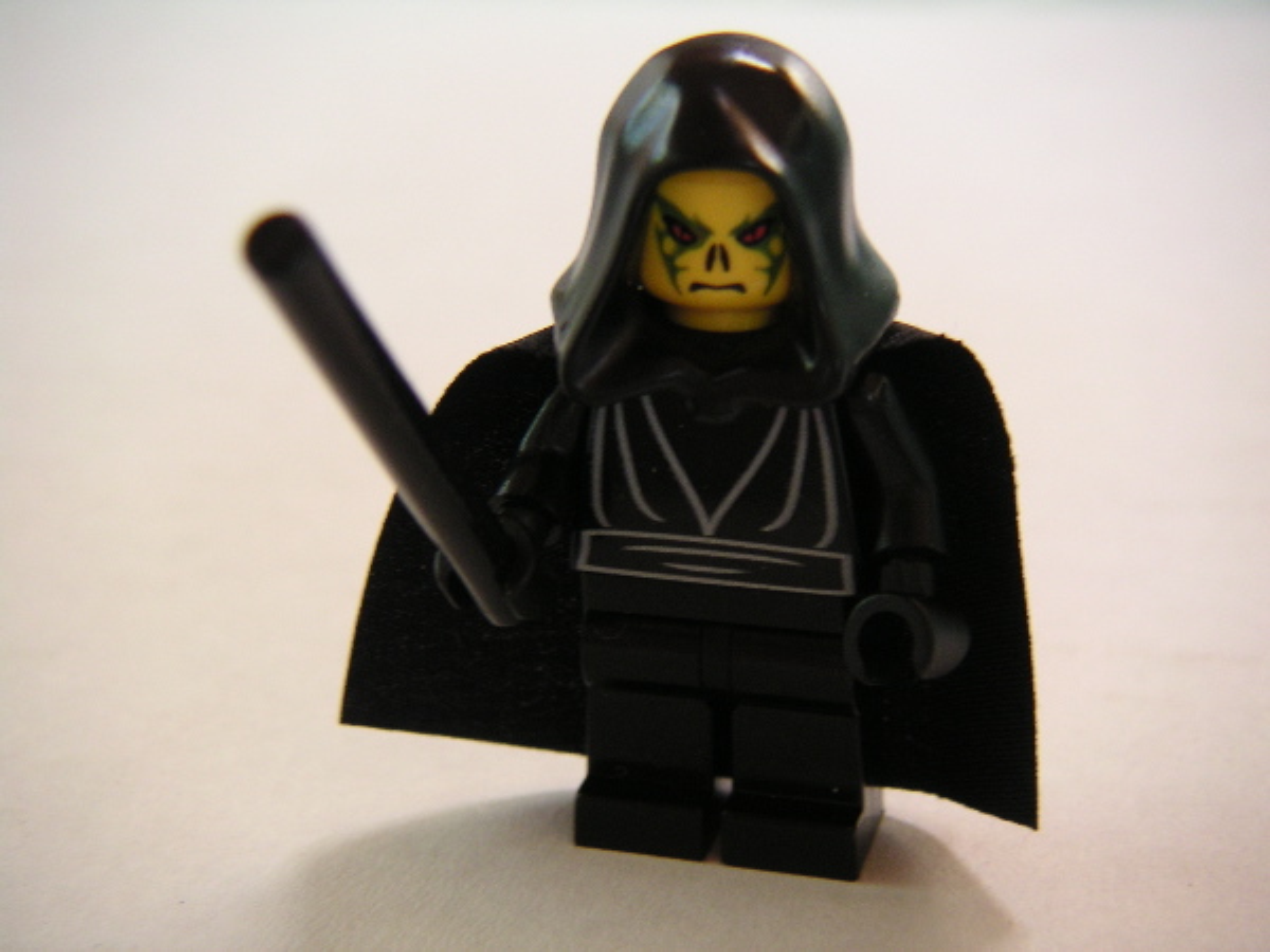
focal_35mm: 66
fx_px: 2421
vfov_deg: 22.3
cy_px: 476
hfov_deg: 29.4
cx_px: 635
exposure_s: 1/15
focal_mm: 10.3
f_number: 3.1
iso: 100
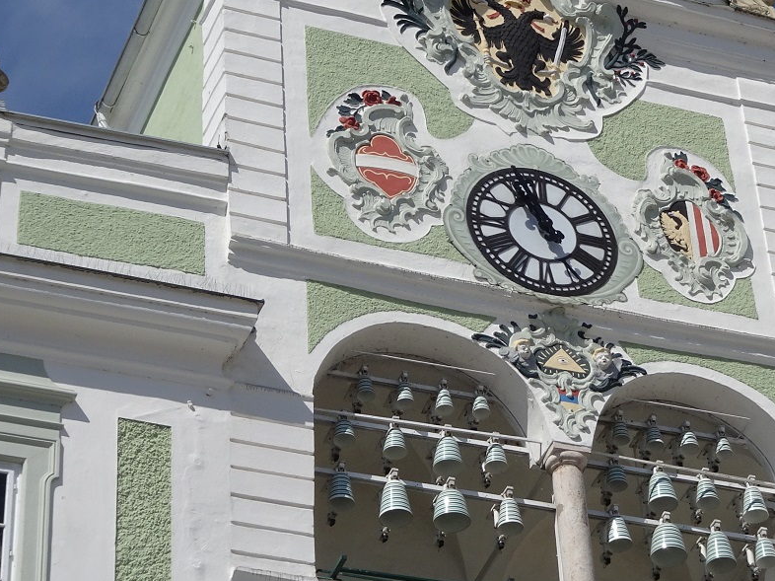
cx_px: 507
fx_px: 2596
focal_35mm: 116
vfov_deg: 12.8
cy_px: 211
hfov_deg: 16.9
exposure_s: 1/1000
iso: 80
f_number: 4.5
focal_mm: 11.66
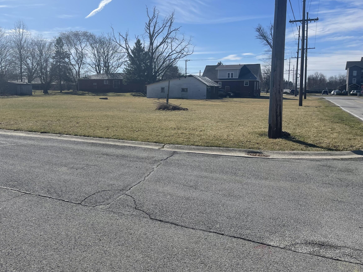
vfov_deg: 44.1
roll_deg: -1.2
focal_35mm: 32
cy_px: 121
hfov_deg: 56.3
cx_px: 141
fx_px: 336
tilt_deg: -4.1
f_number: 1.6
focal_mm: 5.1
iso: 32
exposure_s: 1/5917
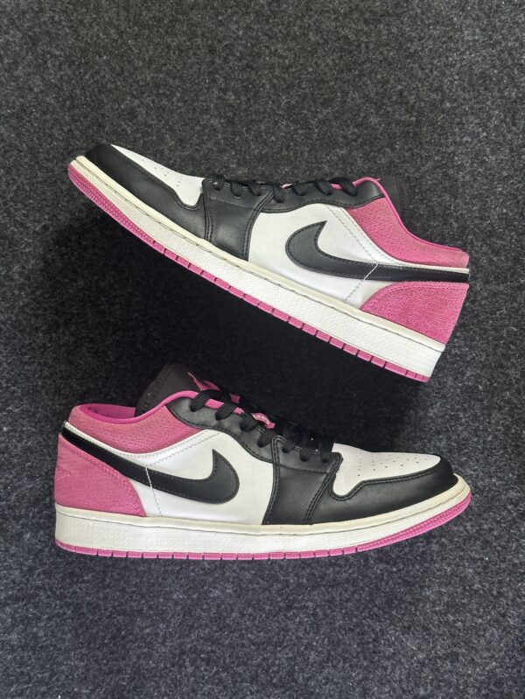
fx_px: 970
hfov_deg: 30.3
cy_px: 350
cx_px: 262
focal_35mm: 48
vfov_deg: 39.6
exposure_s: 1/50
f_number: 1.78
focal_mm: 6.86
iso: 200
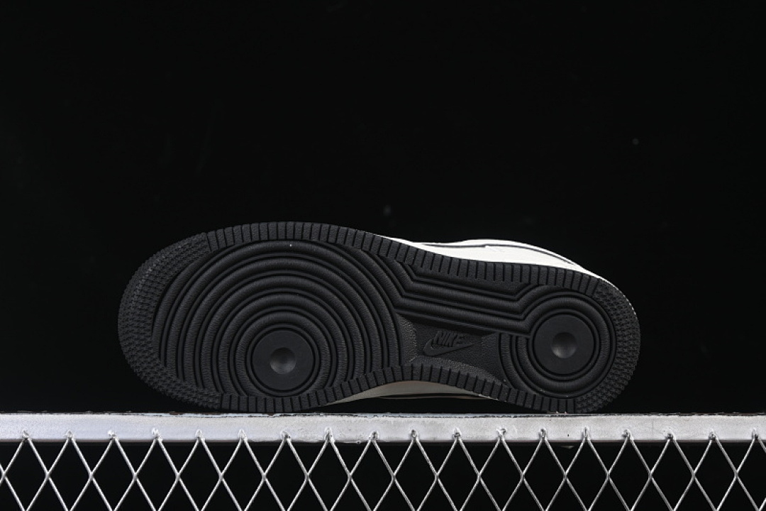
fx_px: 1596
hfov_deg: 27.0
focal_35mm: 75
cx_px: 383
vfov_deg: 18.2
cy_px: 256
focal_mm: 50
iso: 160
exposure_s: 1/60
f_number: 6.3
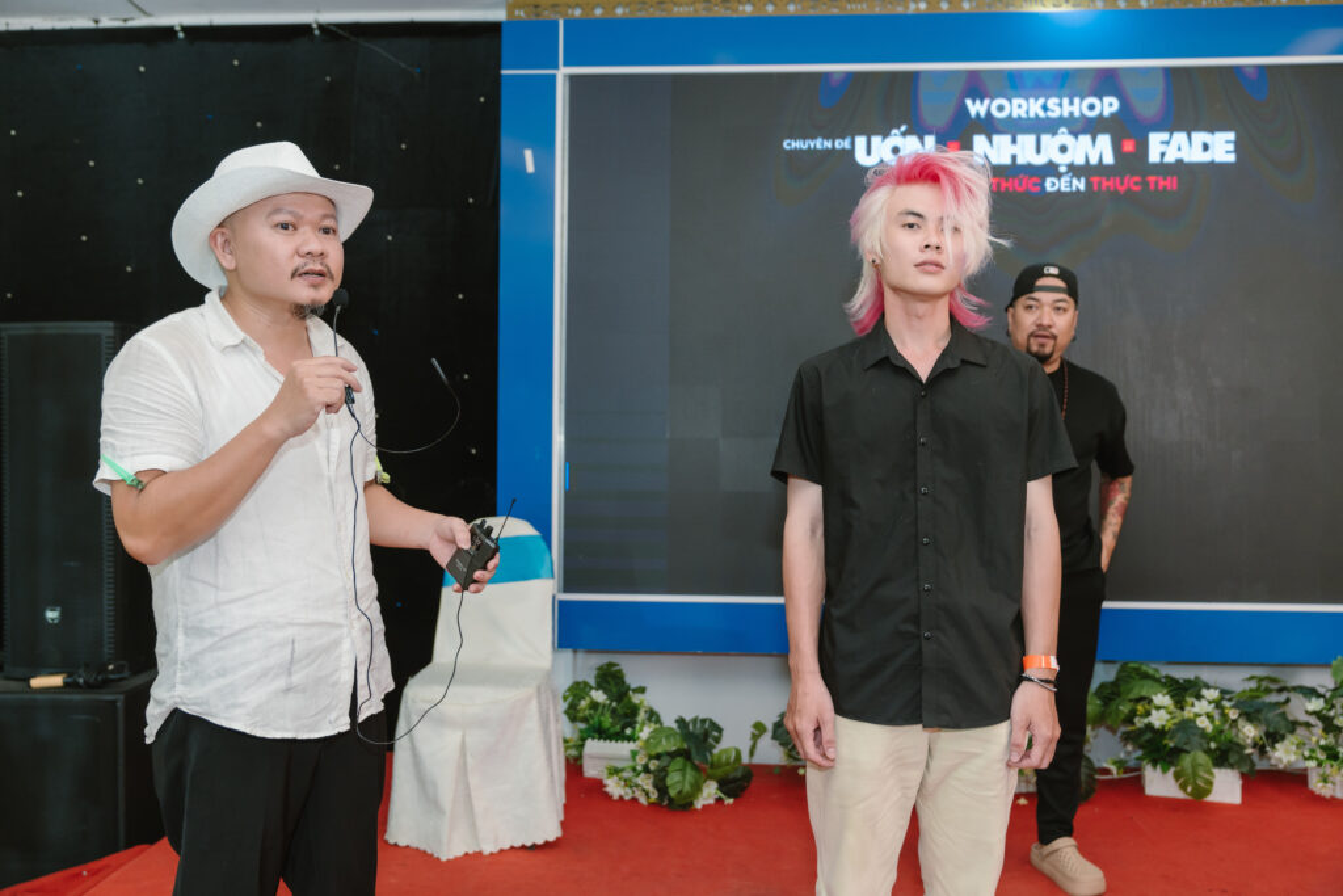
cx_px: 672
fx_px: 1082
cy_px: 448
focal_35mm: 29
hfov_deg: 63.7
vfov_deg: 45.0
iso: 800
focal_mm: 29
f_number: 3.2
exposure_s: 1/125
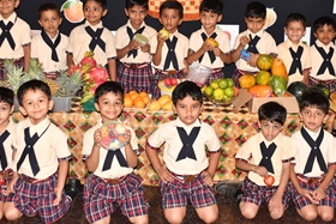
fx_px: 448
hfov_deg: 41.1
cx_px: 184
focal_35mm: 48
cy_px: 77
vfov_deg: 28.0
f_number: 5
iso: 400
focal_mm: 20
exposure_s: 1/250
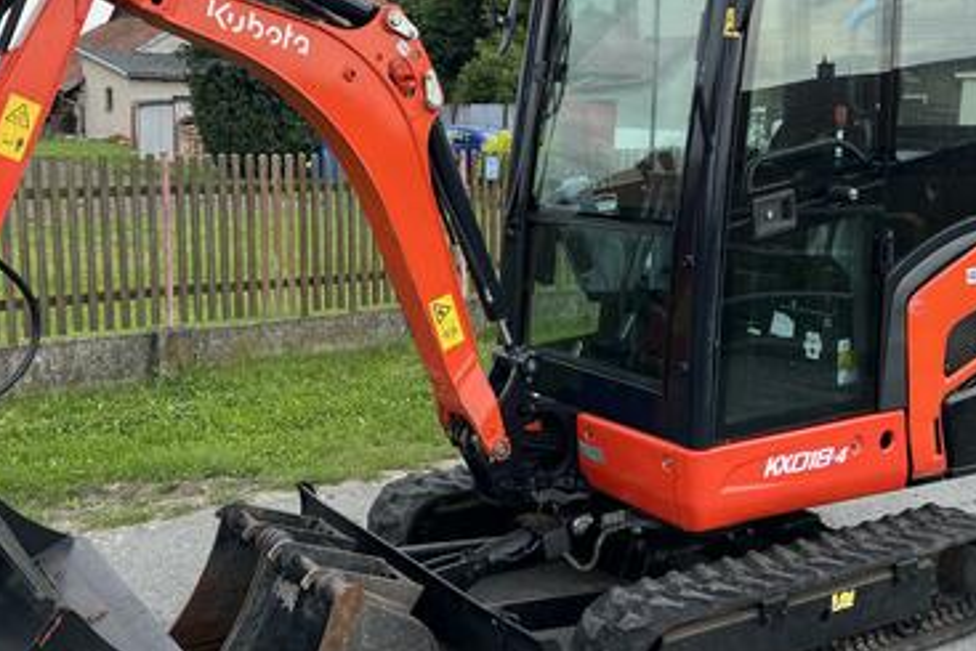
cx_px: 399
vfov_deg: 31.9
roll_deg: -1.7
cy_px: 268
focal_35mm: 42
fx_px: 1139
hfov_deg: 46.2
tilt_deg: -8.4
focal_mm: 5.7
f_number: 1.5
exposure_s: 1/723
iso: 50
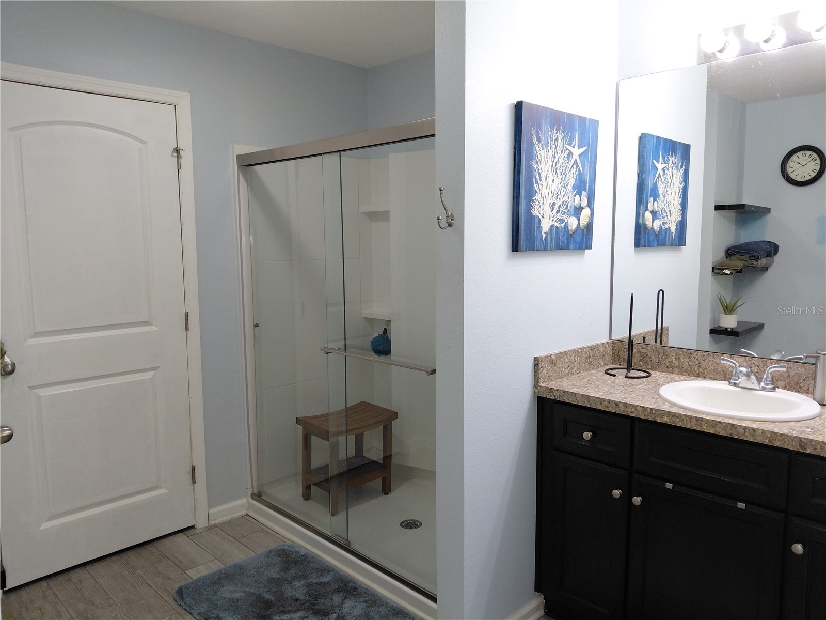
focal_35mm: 25
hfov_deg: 69.4
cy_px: 310
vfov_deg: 54.9
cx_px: 413
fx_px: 597
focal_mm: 4.69
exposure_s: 1/60
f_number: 1.8
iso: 160
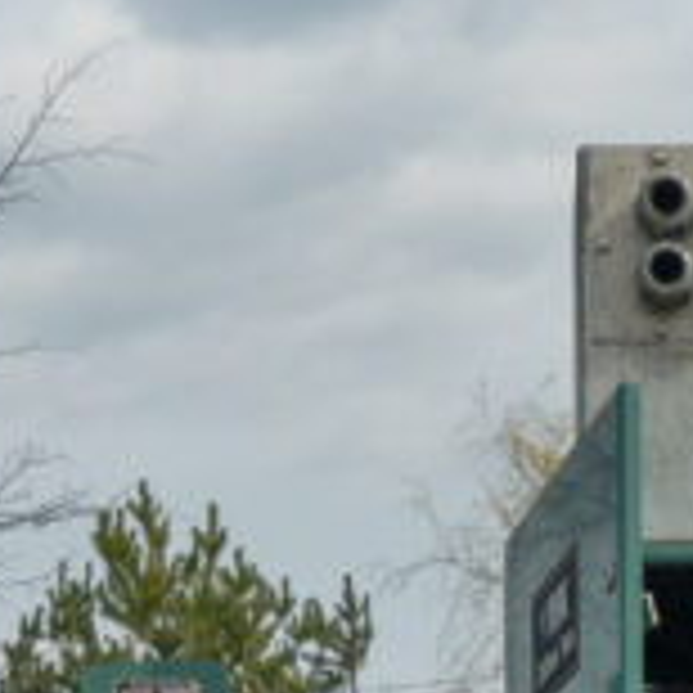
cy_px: 1415
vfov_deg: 9.1
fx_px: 4100
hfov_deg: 9.6
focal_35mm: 181
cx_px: 508
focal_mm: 32
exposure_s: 1/160
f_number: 8
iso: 160
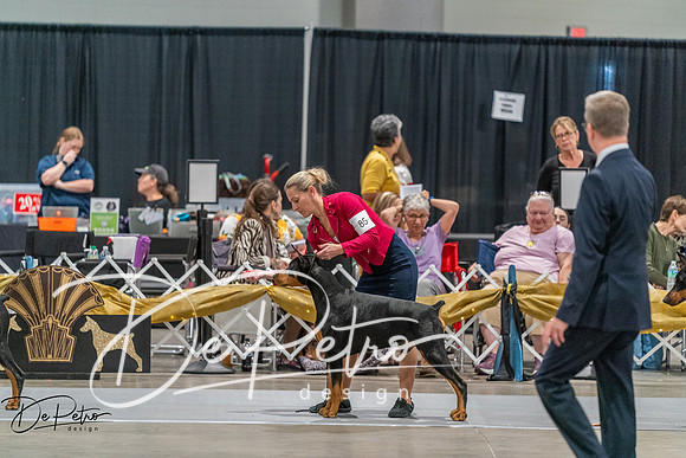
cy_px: 229
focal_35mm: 200
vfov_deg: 6.9
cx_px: 343
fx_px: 3812
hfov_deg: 10.3
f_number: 2.8
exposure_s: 1/250
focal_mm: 200
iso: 6400
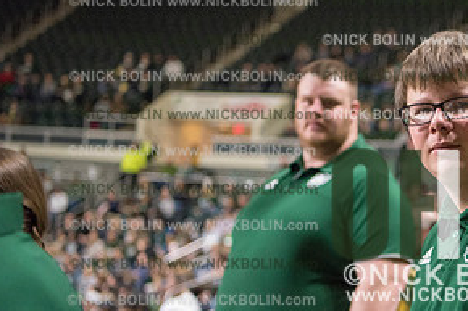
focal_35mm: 104
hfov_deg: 19.2
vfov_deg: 13.1
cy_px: 226
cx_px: 445
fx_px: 1351
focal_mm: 52
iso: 2500
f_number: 2.8
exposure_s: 1/400
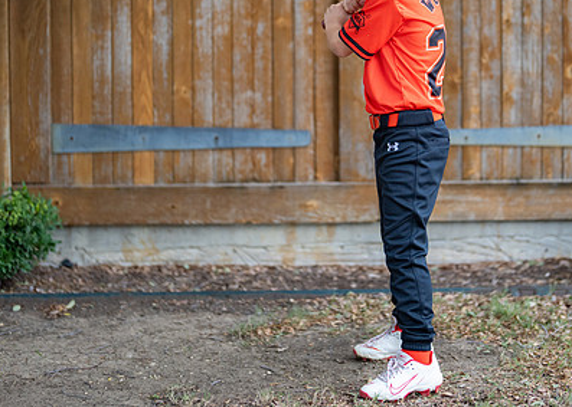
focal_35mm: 90
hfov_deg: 22.1
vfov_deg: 15.8
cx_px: 370
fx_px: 1461
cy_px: 87
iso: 500
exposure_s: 1/640
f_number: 1.2
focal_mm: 50
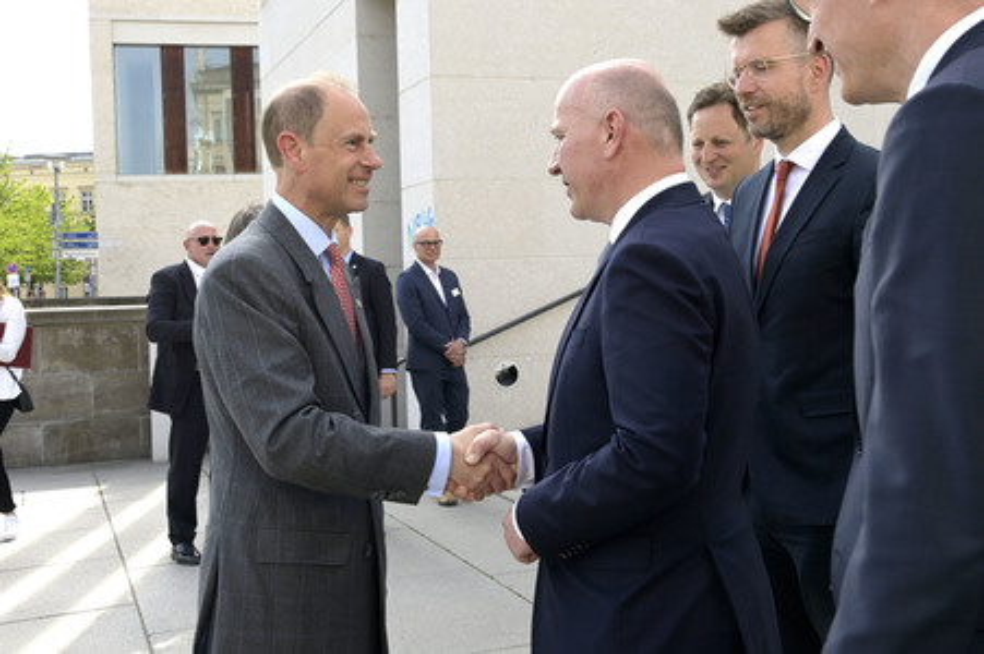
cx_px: 492
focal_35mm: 44
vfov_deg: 30.5
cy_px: 327
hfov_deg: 44.5
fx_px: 1202
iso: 320
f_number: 13
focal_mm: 44
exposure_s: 1/125
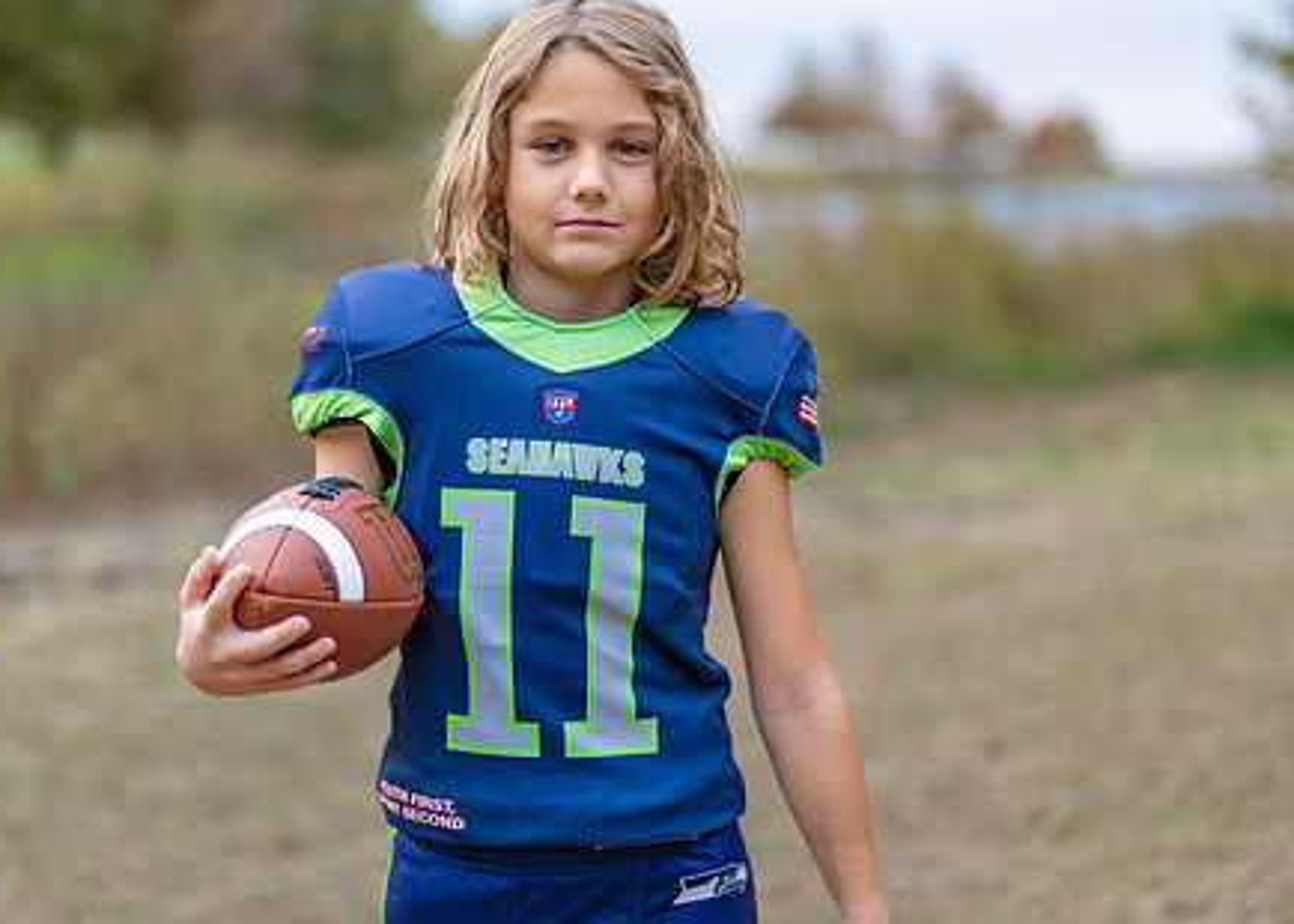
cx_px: 584
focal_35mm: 70
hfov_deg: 28.2
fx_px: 2573
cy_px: 420
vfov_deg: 20.4
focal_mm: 50
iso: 100
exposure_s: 1/1000
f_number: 1.2
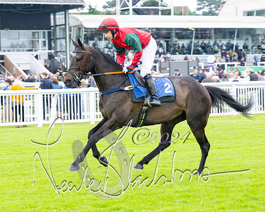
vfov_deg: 12.9
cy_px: 103
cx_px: 110
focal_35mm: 119
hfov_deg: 16.1
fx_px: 934
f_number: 4
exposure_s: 1/400
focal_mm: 70
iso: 400
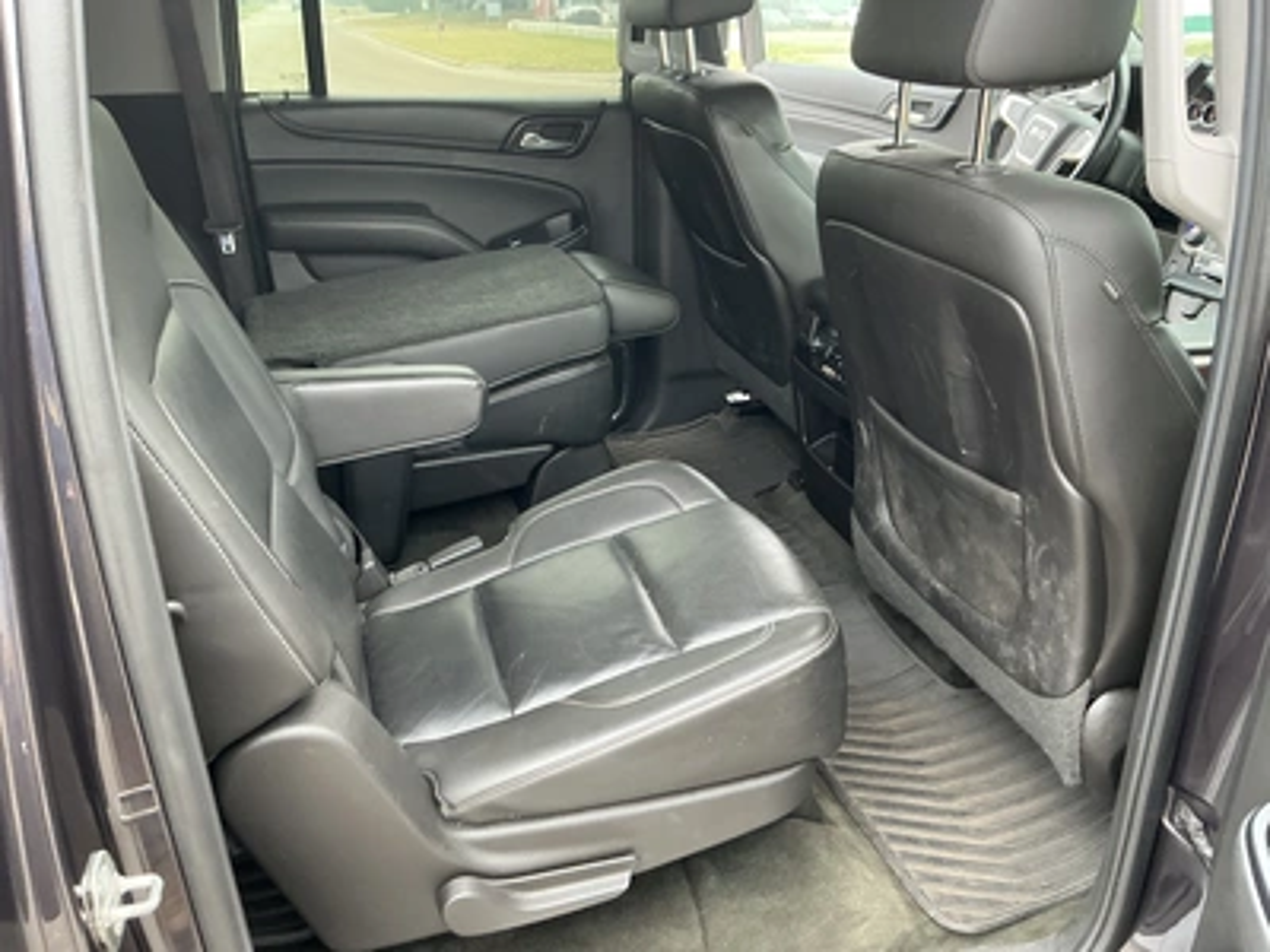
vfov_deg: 49.7
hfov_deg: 63.4
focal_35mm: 28
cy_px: 476
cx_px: 635
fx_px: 1027
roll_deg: -1.6
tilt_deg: -25.8
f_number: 1.8
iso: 64
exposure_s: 1/113
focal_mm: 3
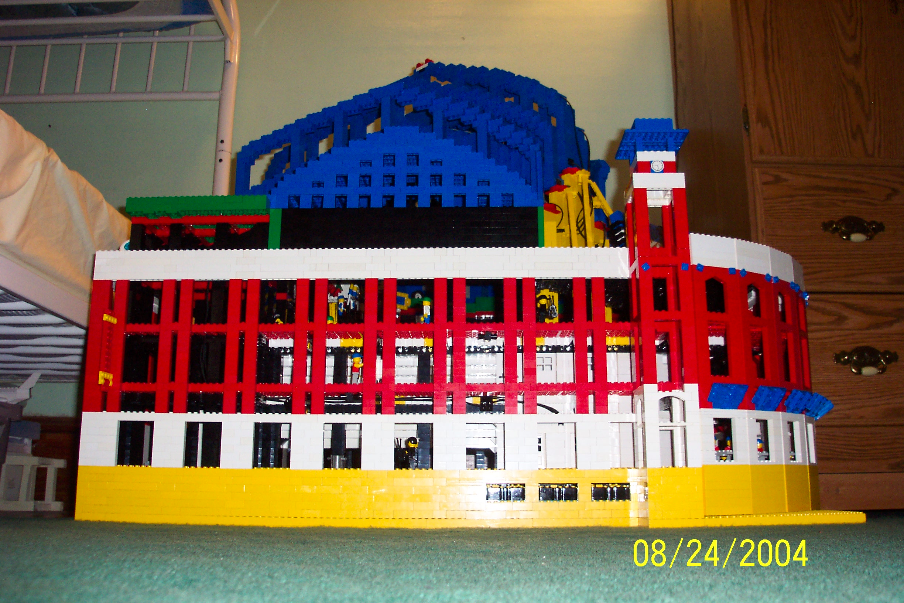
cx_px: 452
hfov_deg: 54.4
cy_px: 302
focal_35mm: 35
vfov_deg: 37.9
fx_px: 879
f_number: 2.8
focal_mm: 7.5
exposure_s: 1/30
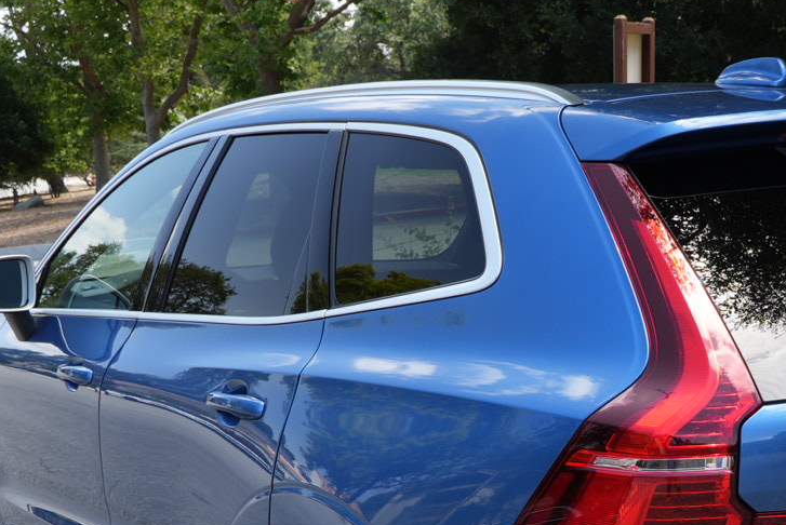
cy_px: 517
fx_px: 1311
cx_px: 509
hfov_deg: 33.1
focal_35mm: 60
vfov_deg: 21.9
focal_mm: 18
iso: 125
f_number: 7.1
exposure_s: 1/100
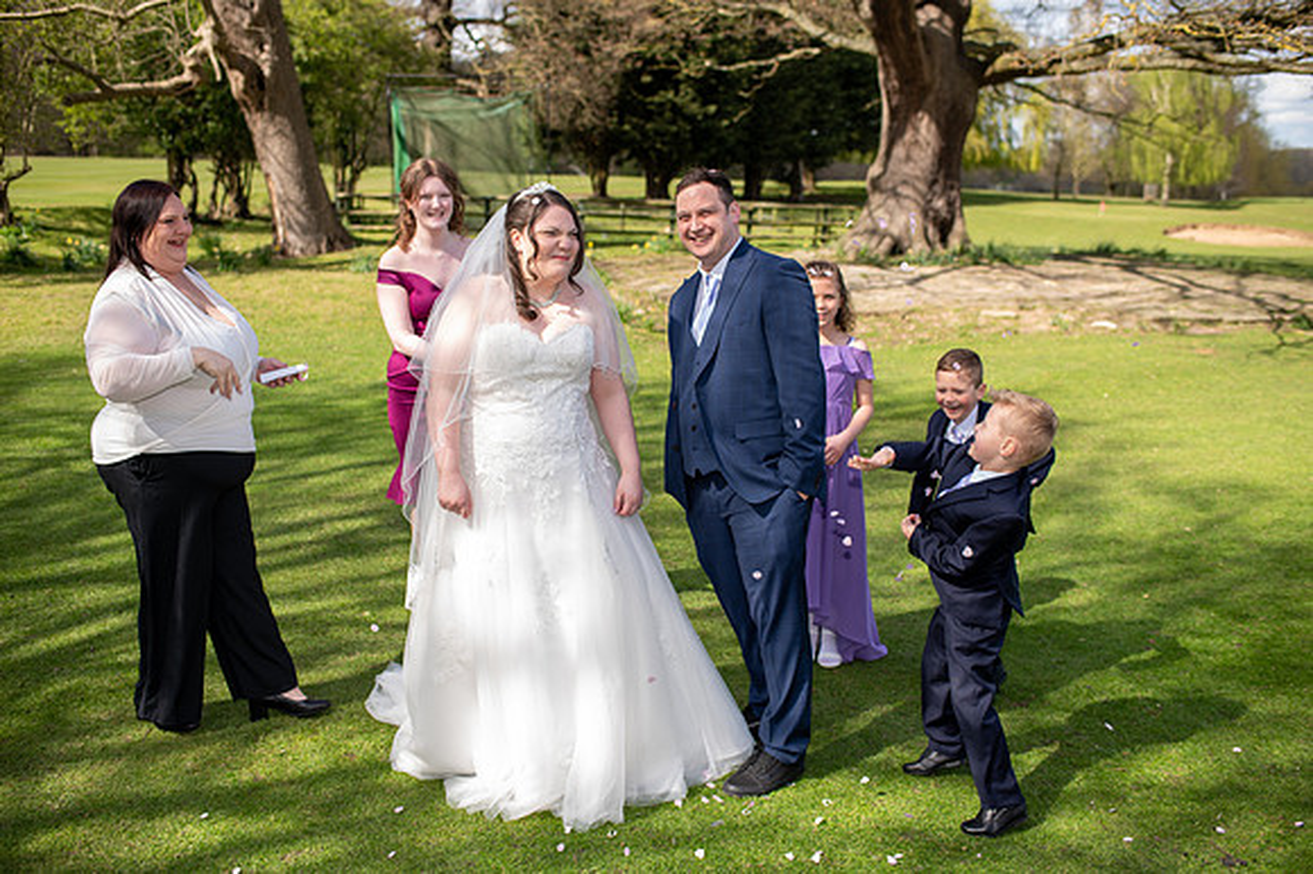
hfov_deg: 54.5
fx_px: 1276
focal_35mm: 35
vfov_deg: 37.8
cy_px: 437
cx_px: 656
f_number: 2.8
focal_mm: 35
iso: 100
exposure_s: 1/500
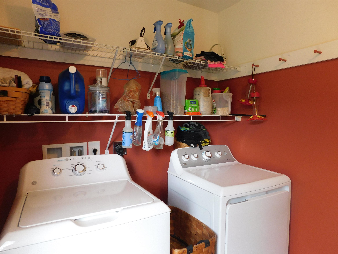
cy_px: 127
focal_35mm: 23
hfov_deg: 73.9
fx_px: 225
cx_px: 169
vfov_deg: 58.9
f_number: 3
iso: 160
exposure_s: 1/30
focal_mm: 4
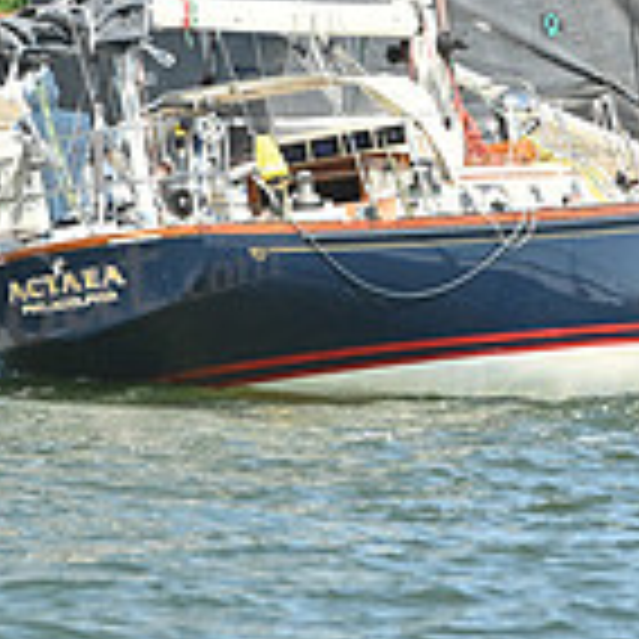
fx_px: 14515
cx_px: 518
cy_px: 29
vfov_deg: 2.5
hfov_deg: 2.5
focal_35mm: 695
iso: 320
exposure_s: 1/1000
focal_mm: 200
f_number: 6.3
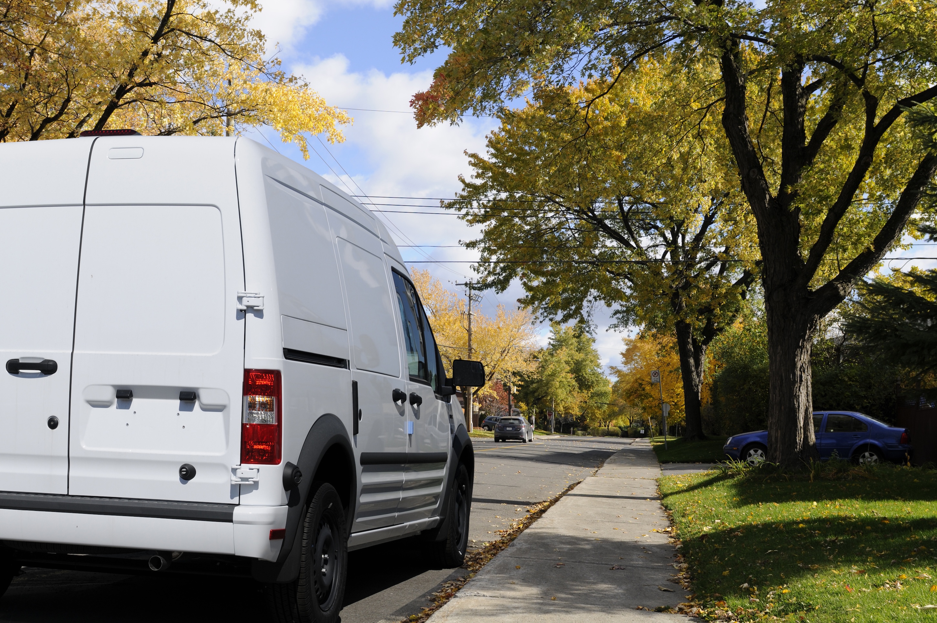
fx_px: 936
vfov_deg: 36.8
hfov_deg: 53.2
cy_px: 312
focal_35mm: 36
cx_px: 468
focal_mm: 24
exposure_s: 1/400
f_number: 6.3
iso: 200
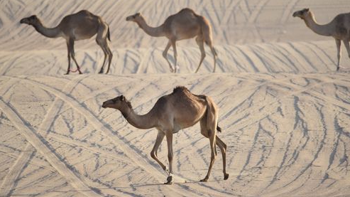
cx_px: 180
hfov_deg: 3.3
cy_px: 104
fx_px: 6059
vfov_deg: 1.9
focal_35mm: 653
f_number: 6.3
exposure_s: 1/1000
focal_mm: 600
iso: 560
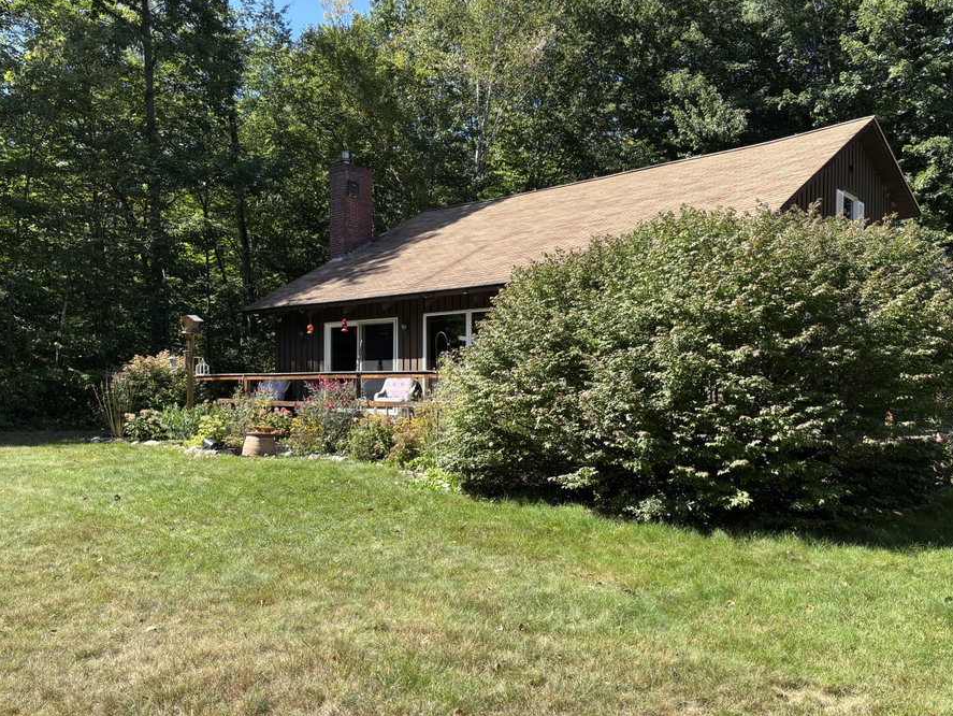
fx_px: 826
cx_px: 478
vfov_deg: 46.7
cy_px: 409
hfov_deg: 59.9
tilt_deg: -0.3
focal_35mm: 30
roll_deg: -0.4
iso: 50
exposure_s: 1/1092
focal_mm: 5.96
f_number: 1.6
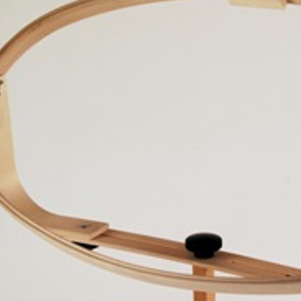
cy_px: 146
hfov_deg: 15.9
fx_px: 1072
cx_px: 225
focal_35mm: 109
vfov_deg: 16.0
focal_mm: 40
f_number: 11
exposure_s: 1/1.6
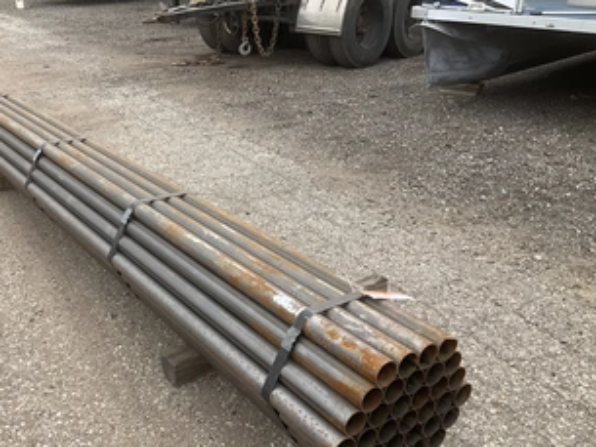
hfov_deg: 48.5
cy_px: 256
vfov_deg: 37.7
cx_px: 227
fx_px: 655
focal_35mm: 38
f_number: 1.8
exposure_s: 1/586
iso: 25
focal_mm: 3
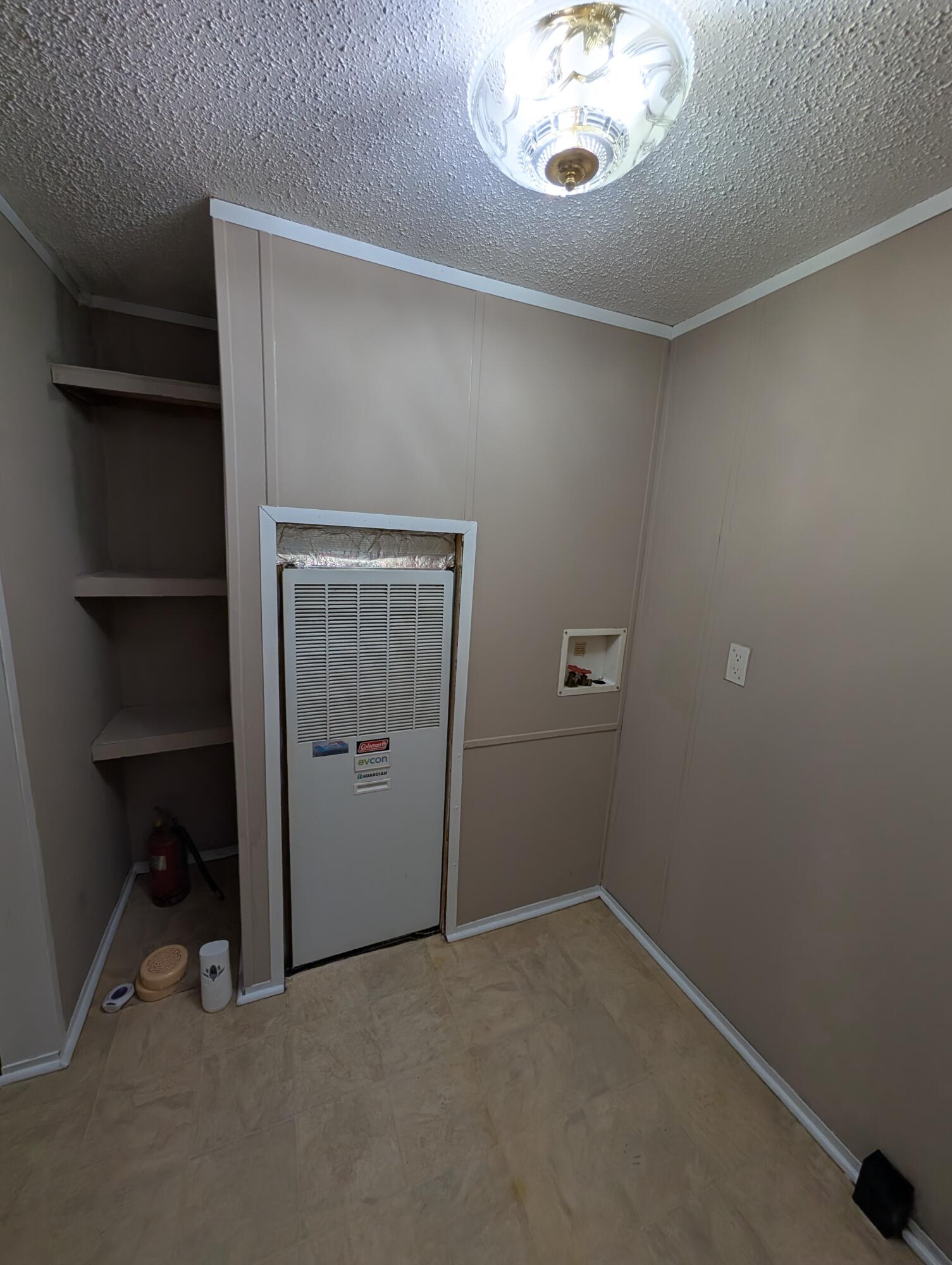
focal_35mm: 12
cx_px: 476
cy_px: 632
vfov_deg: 110.5
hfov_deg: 94.6
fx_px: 439
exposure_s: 1/165
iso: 53
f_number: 1.7
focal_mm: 2.02
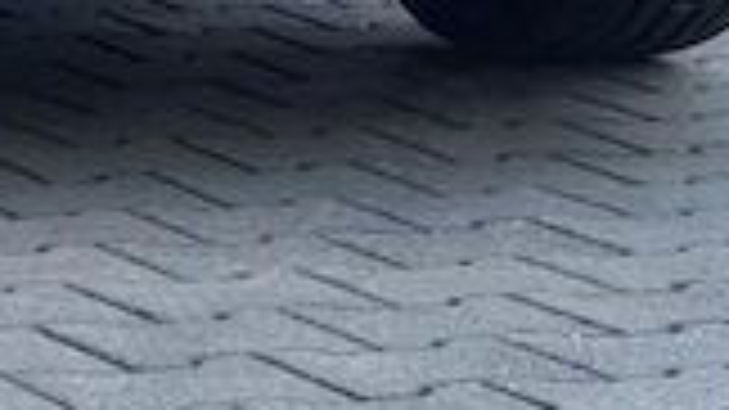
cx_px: -320
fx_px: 5005
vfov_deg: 4.4
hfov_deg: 8.2
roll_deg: +0.1
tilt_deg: +7.5
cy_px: -1009
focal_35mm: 259
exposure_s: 1/830
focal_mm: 6.86
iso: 64
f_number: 1.78
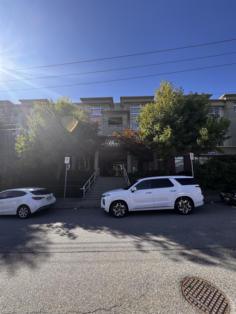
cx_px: 118
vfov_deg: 102.1
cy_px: 157
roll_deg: -1.0
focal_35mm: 14
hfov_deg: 85.7
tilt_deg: +11.7
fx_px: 127
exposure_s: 1/518
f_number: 2.2
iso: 40
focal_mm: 2.22
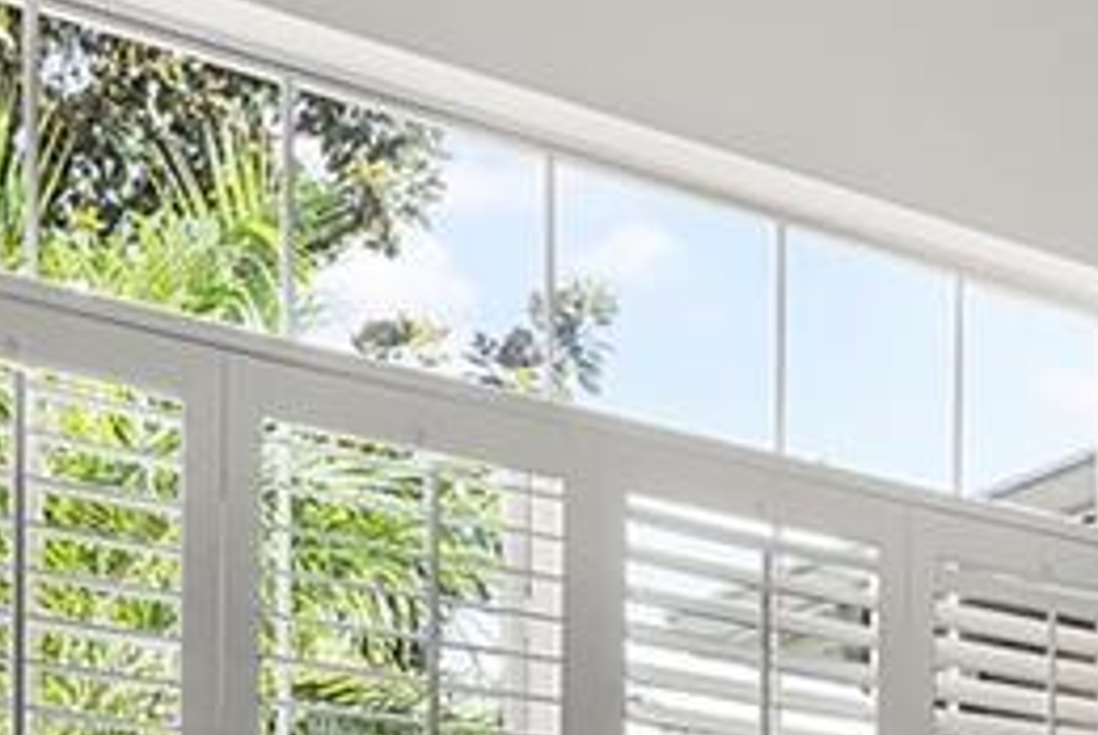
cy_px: 1267
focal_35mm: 86
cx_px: 1533
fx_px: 2626
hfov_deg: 20.9
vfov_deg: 14.3
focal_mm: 14
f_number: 10
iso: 1600
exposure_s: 1/125
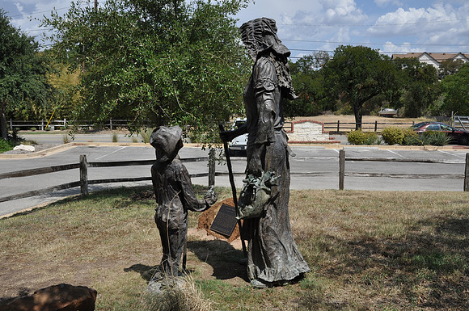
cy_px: 156
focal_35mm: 36
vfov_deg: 36.8
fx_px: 468
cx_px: 234
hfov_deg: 53.2
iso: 200
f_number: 7.1
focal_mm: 24
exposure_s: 1/200
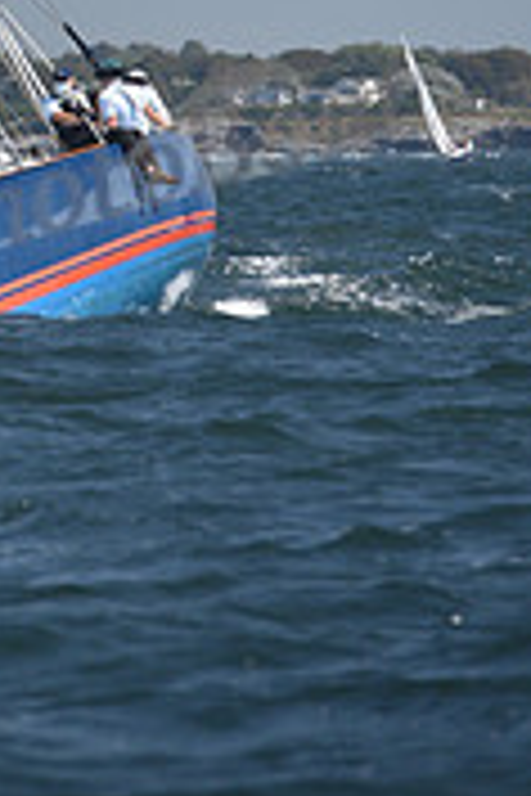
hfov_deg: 2.5
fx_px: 12345
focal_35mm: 558
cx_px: -331
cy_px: -472
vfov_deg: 3.7
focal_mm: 170
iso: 250
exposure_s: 1/1000
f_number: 4.5
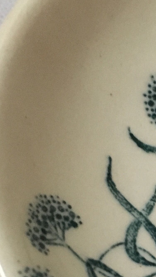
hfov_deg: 12.4
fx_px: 699
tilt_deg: -67.3
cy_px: 242
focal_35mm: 95
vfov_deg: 22.0
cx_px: 200
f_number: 2.2
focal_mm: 4.15
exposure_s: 1/17
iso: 320
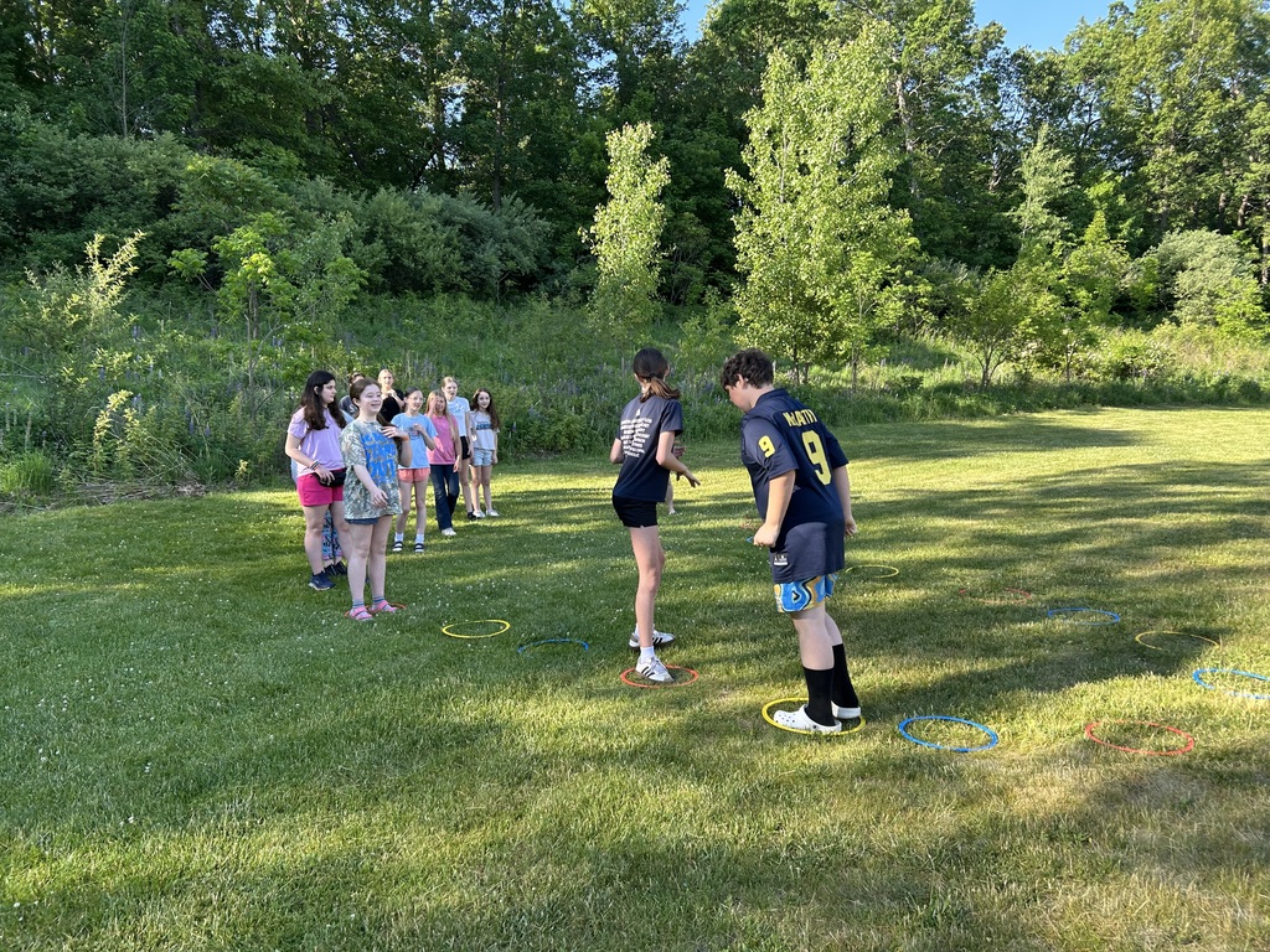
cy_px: 476
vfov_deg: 53.1
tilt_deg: -7.7
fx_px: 954
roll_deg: -1.9
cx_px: 635
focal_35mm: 26
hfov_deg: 67.3
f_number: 1.5
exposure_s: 1/662
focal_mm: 5.7
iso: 50
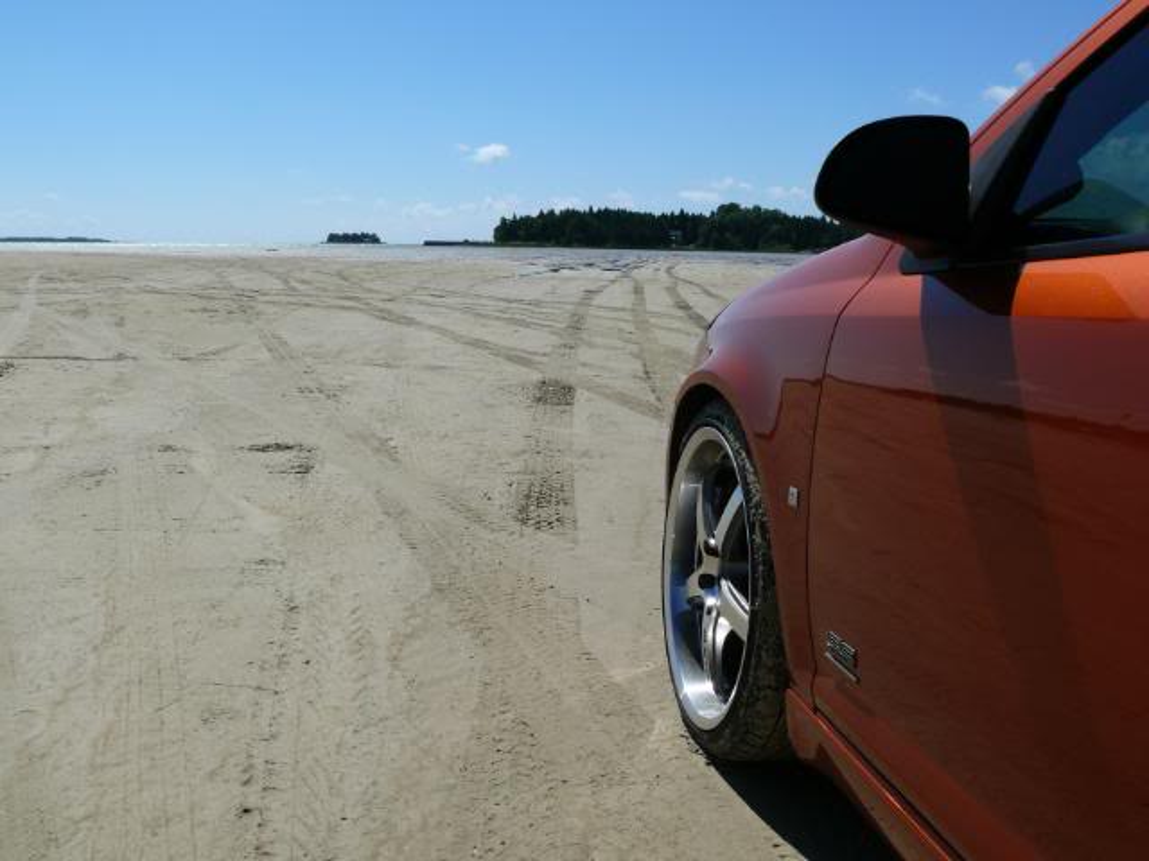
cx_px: 574
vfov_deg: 40.7
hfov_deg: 52.6
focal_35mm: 35
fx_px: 1162
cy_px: 430
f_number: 8
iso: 100
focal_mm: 7.4
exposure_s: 1/500
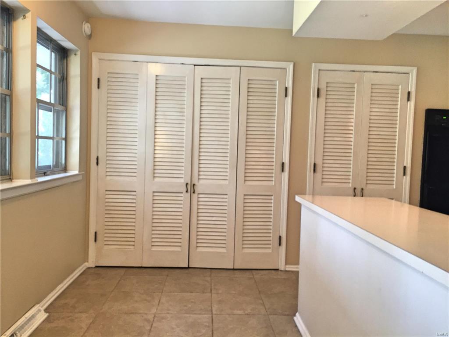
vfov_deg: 48.2
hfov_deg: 61.7
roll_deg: -1.8
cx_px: 224
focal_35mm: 29
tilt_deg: -2.3
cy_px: 168
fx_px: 376
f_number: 2.2
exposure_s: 1/30
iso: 80
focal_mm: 4.15
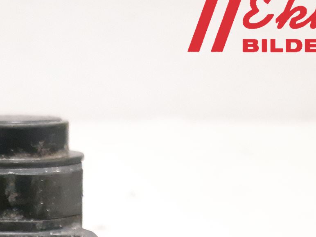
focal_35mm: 69
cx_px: 20
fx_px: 630
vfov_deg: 19.8
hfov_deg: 27.0
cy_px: 297
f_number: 1.7
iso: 800
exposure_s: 1/100
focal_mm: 3.93
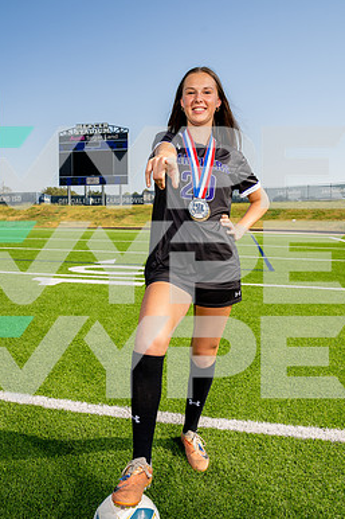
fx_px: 403
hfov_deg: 46.3
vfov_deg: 65.5
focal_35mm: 28
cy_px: 264
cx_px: 154
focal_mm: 24
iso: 50
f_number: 7.1
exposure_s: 1/125
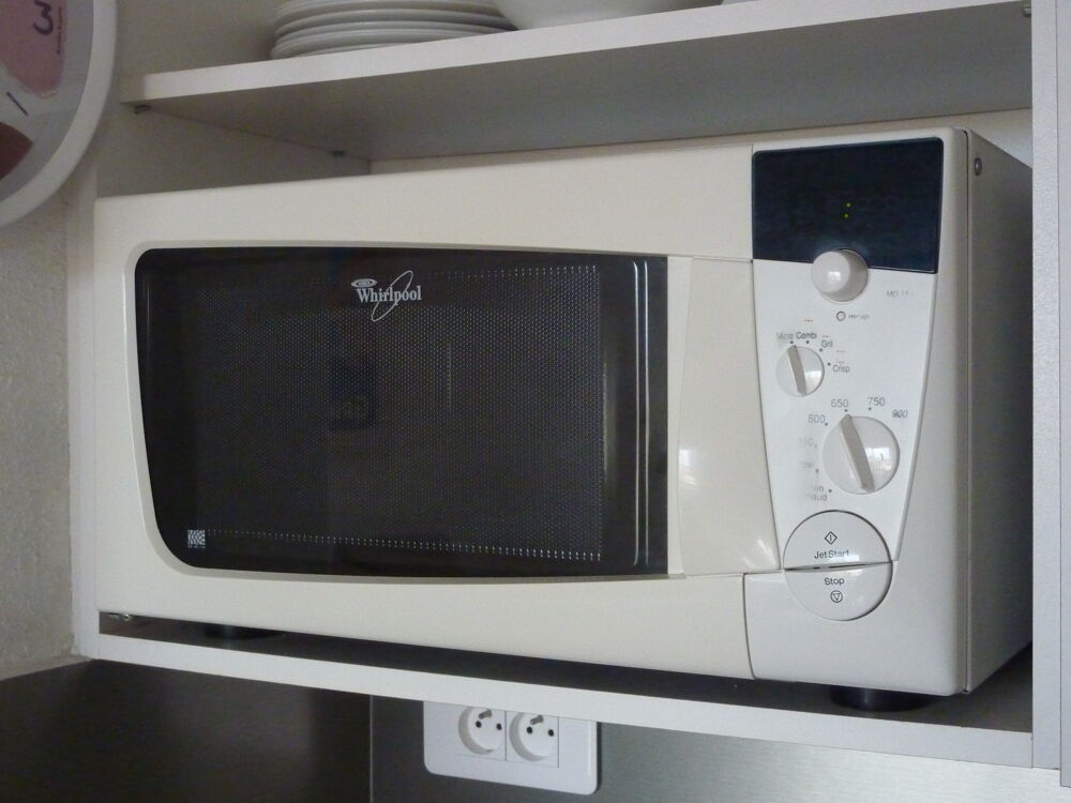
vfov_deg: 30.3
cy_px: 402
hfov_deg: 39.7
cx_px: 536
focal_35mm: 48
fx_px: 1485
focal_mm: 7.9
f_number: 3.8
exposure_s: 1/40
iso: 800
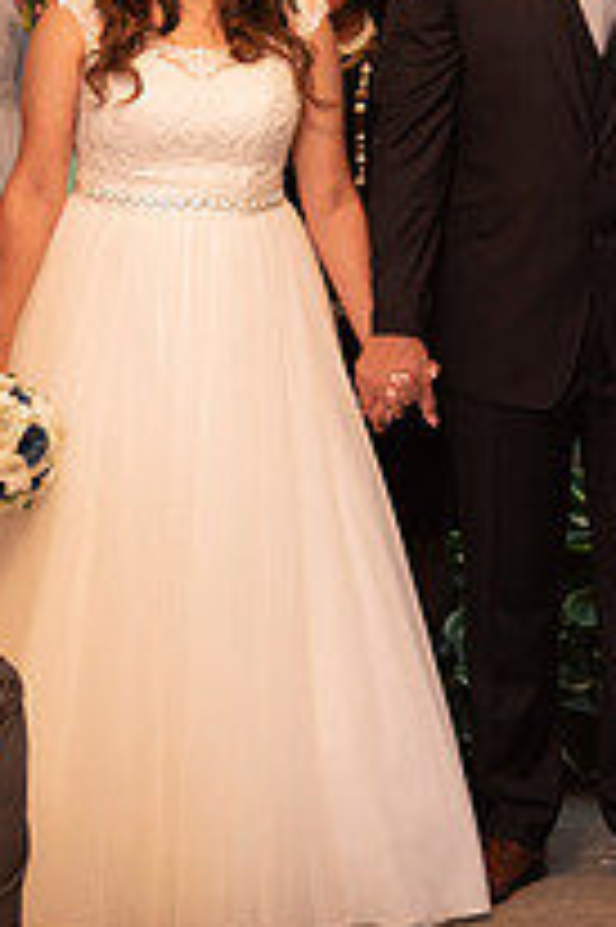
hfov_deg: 7.4
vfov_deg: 11.0
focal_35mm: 186
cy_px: 225
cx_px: 360
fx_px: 4782
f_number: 2
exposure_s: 1/160
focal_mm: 85
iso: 500
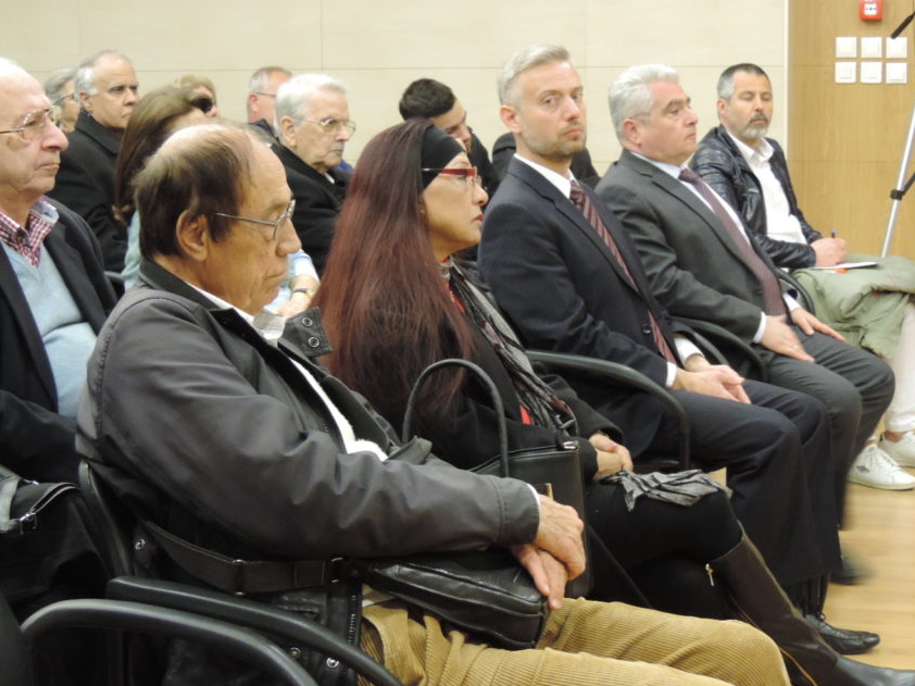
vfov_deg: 20.2
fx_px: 1929
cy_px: 334
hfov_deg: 26.7
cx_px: 434
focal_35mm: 73
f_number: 3.7
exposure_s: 1/15
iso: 720
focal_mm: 10.7
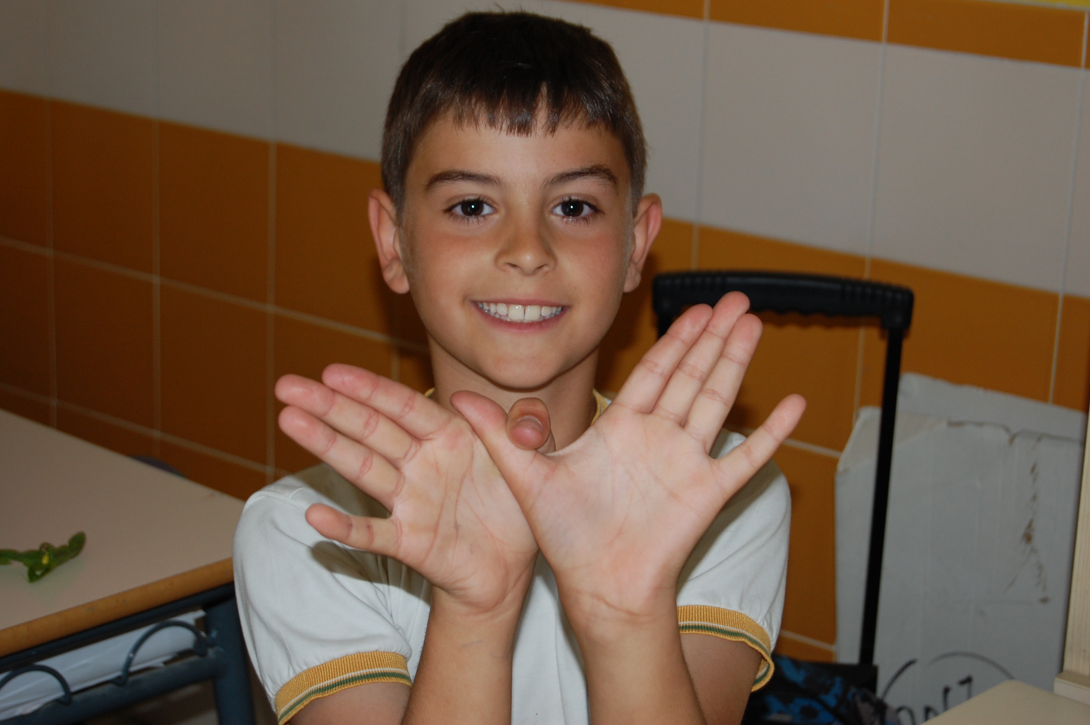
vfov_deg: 18.1
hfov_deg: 27.0
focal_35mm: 75
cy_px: 362
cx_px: 545
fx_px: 2269
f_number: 5.6
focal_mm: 50
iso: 400
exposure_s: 1/60
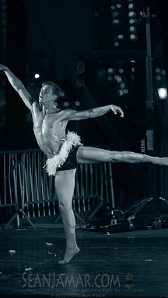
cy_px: 149
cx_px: 80
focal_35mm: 245
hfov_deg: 5.0
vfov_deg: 8.8
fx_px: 1940
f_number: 2.8
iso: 4000
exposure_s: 1/1250
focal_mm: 155
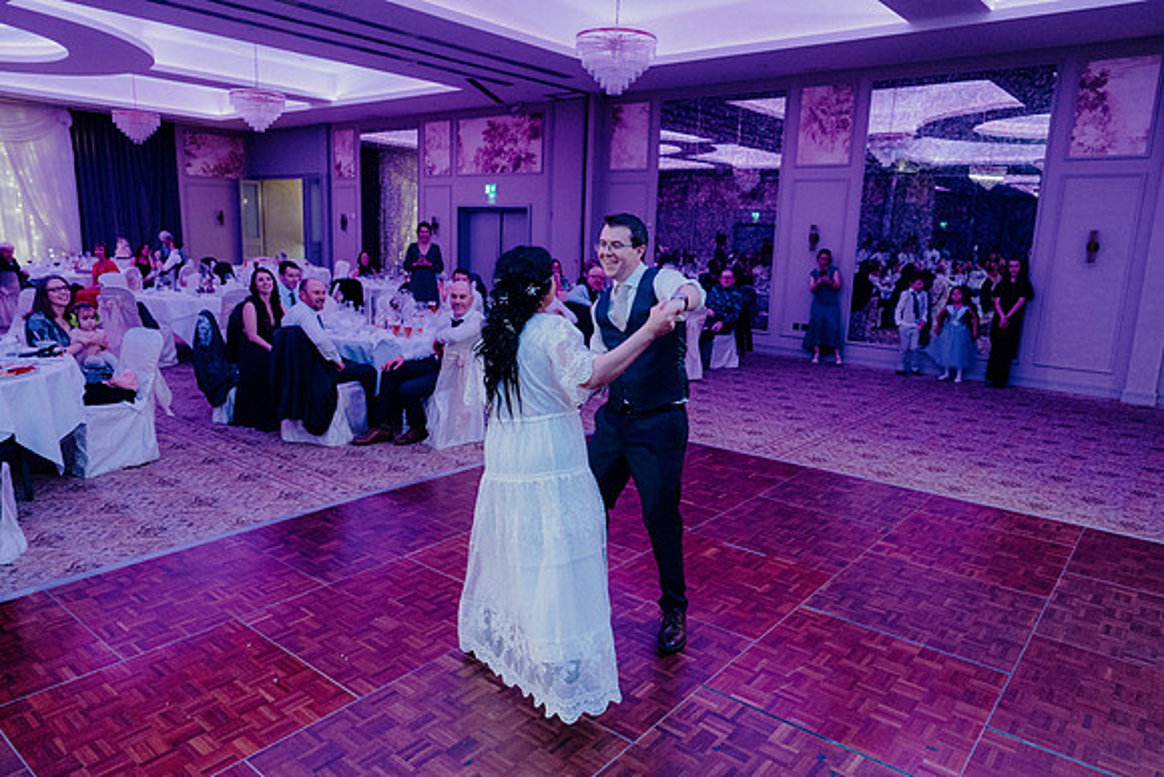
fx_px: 776
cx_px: 582
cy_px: 388
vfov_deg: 53.2
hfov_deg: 73.7
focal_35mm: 24
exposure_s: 1/160
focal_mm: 24
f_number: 3.5
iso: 3200
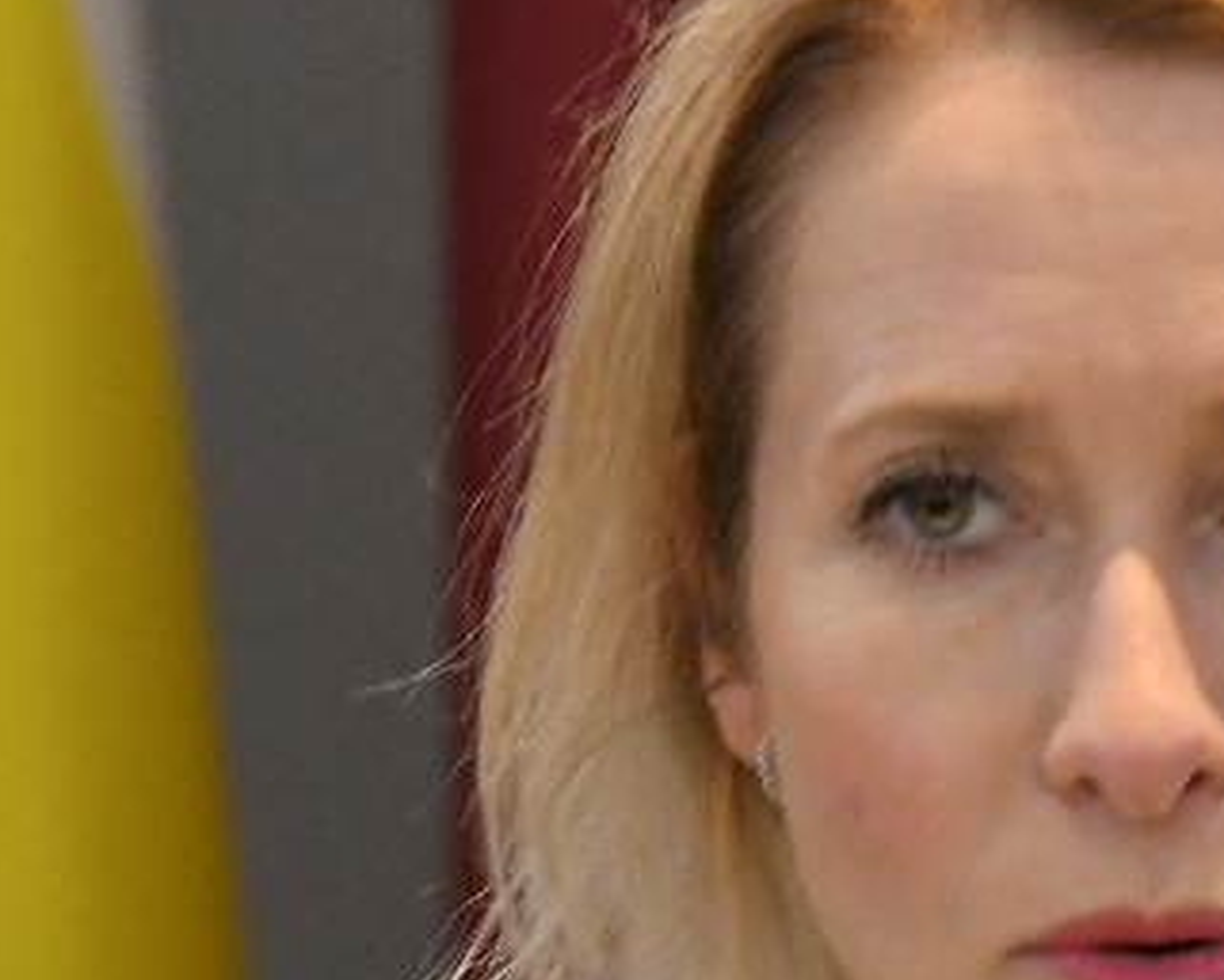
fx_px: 43774
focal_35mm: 1208
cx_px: 1014
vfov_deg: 1.3
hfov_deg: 1.6
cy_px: 1407
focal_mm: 170
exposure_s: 1/200
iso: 3200
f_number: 3.5
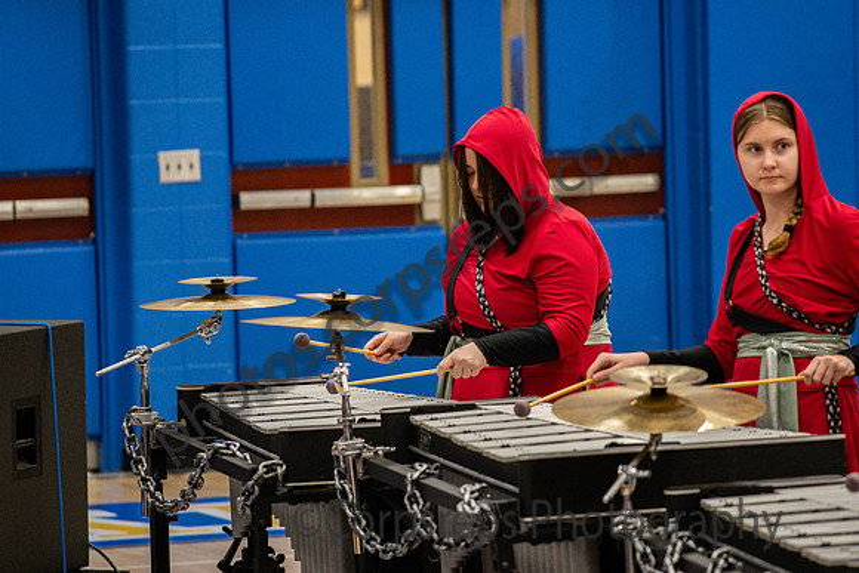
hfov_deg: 6.8
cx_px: 454
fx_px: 7193
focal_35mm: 301
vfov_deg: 4.6
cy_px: 265
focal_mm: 200
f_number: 4
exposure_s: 1/500
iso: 5600
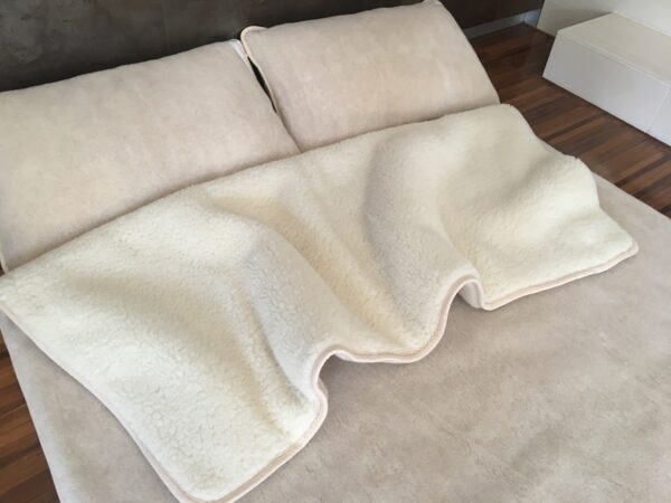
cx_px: 336
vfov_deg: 48.2
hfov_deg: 61.7
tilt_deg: -46.1
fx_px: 562
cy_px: 252
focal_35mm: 29
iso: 80
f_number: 2.2
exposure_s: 1/33
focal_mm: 4.15
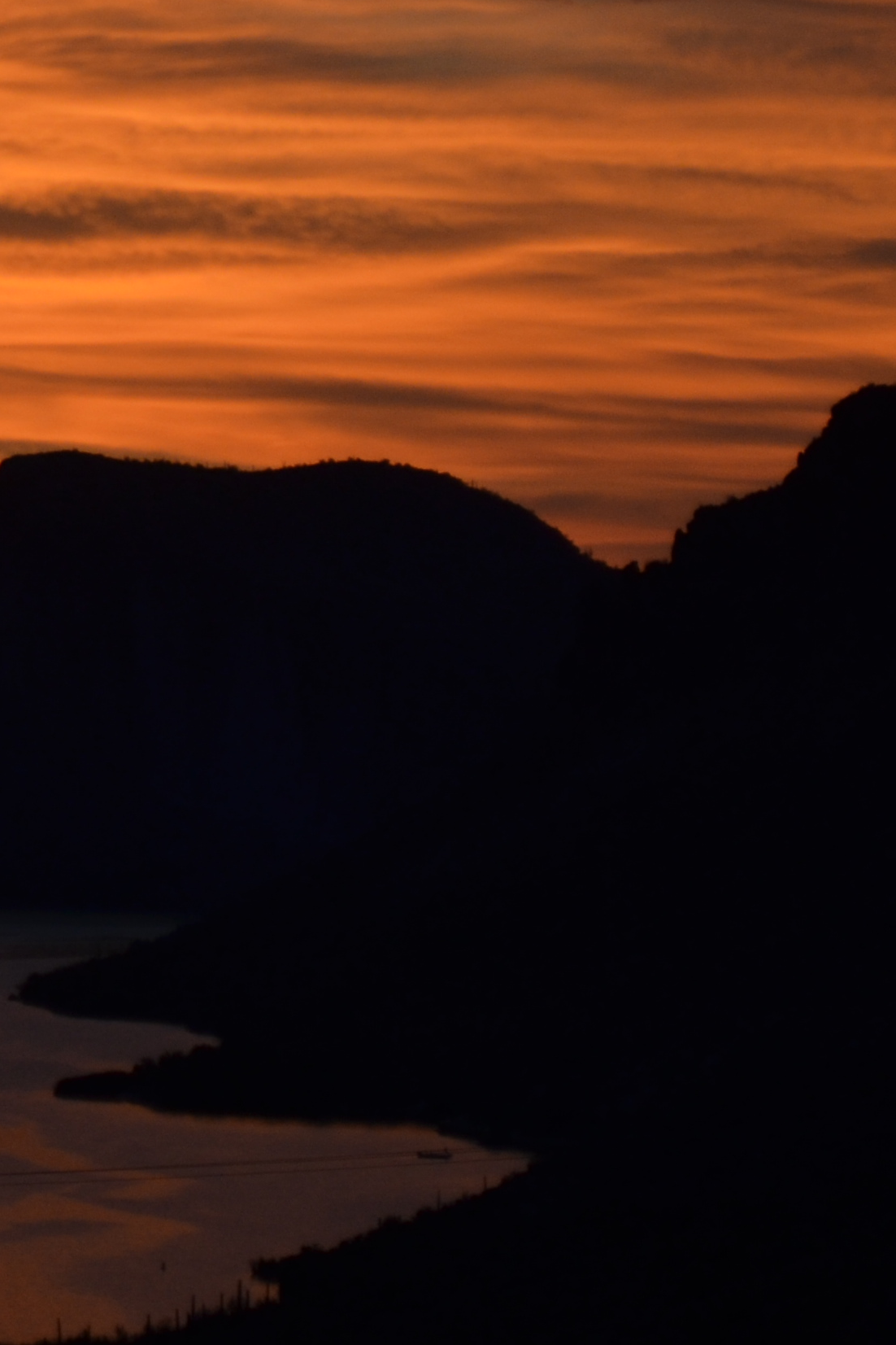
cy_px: 243
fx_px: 9164
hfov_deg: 5.5
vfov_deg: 8.4
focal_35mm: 245
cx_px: -430
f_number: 5.6
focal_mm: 55
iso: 280
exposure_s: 1/125
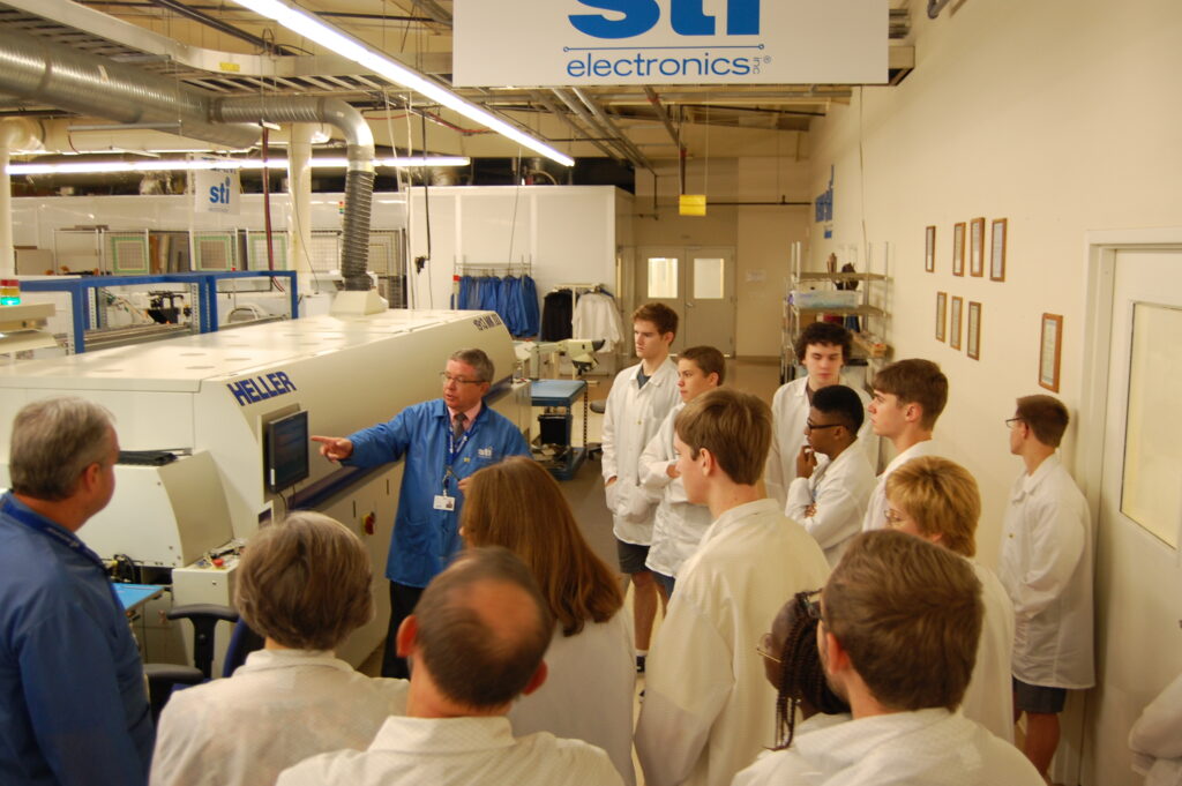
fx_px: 1083
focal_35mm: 33
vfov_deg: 39.9
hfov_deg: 57.3
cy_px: 393
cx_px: 591
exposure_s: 1/30
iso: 500
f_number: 3.8
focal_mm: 22
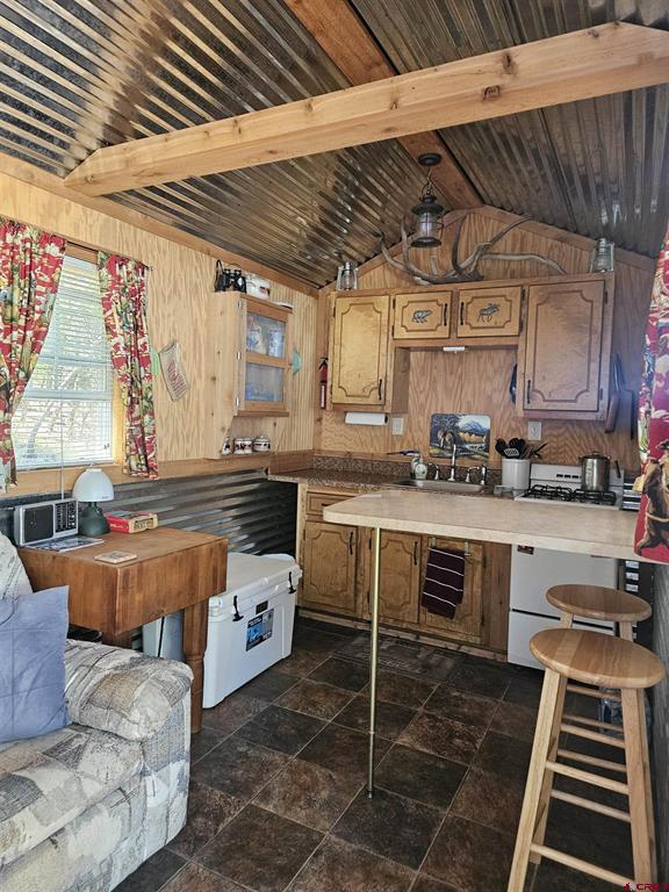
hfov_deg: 58.9
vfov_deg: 73.9
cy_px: 446
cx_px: 334
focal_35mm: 23
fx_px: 593
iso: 500
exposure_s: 1/120
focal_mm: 5.4
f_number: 1.8
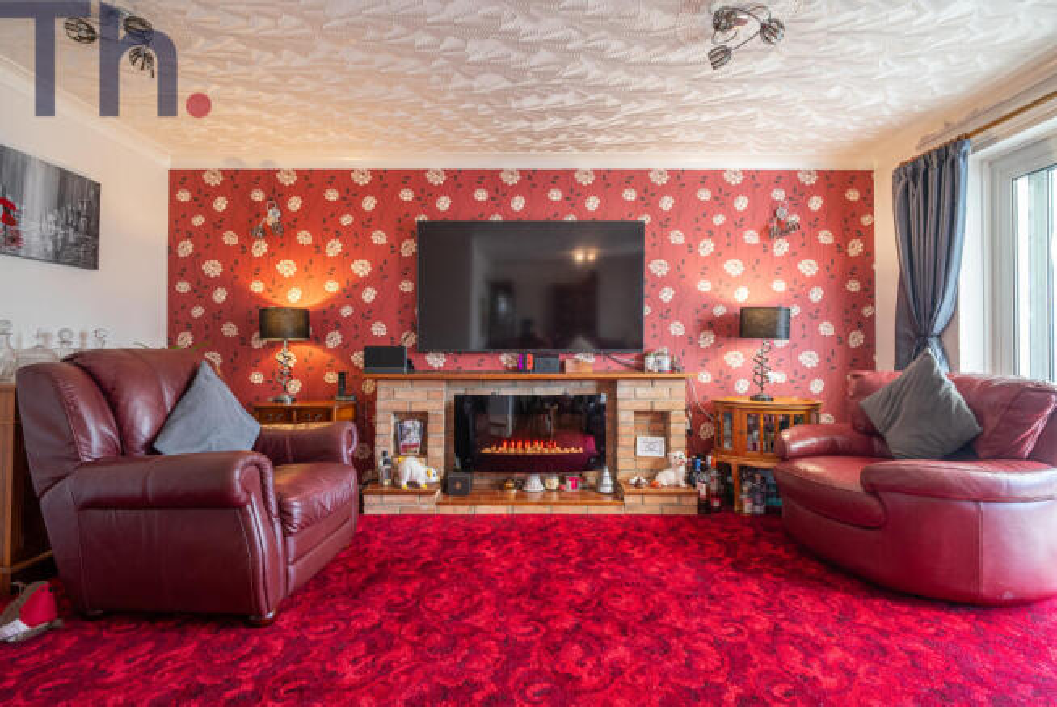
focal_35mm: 16
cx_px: 528
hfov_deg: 96.7
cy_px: 354
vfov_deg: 73.8
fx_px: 470
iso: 250
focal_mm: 16
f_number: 11
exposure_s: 1/1.25
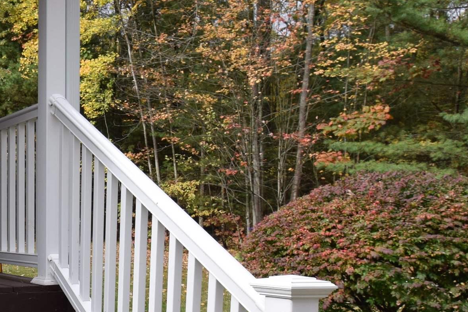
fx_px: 715
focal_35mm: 55
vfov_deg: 24.2
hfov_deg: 29.3
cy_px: 250
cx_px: -141
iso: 320
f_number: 8
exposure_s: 1/250
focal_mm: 14
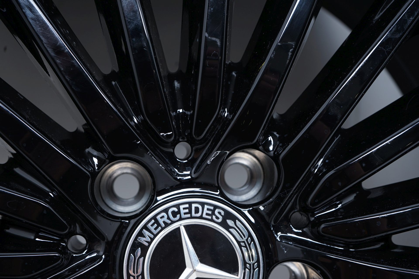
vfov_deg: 28.6
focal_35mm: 47
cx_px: 210
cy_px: 140
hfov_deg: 41.9
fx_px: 547
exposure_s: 1/125
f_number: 7.1
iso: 250
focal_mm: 47
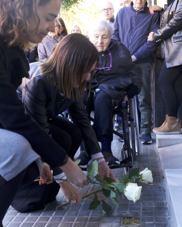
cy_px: 136
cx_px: 106
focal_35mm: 48
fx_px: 323
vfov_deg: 38.6
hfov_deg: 31.4
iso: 4000
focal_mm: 35
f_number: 8
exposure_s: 1/125
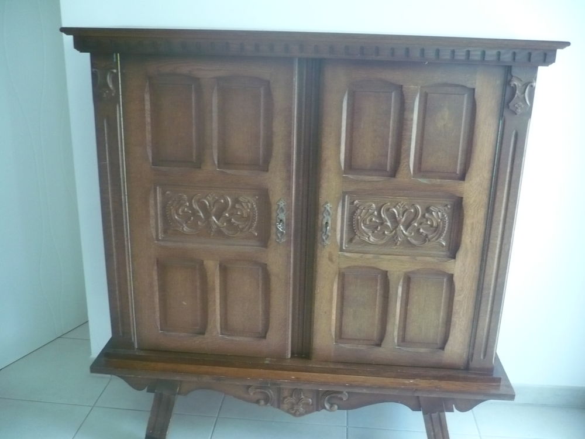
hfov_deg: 52.6
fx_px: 591
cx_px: 292
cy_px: 220
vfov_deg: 40.7
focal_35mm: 35
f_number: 2.8
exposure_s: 1/30
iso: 400
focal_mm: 5.8
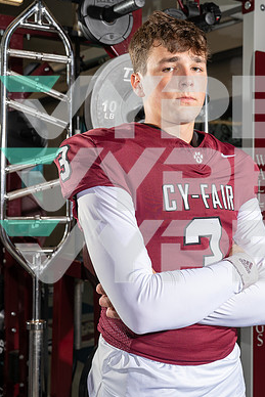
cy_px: 180
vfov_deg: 38.8
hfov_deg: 26.5
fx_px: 563
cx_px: 151
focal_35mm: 51
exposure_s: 1/250
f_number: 5.6
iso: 200
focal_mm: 44
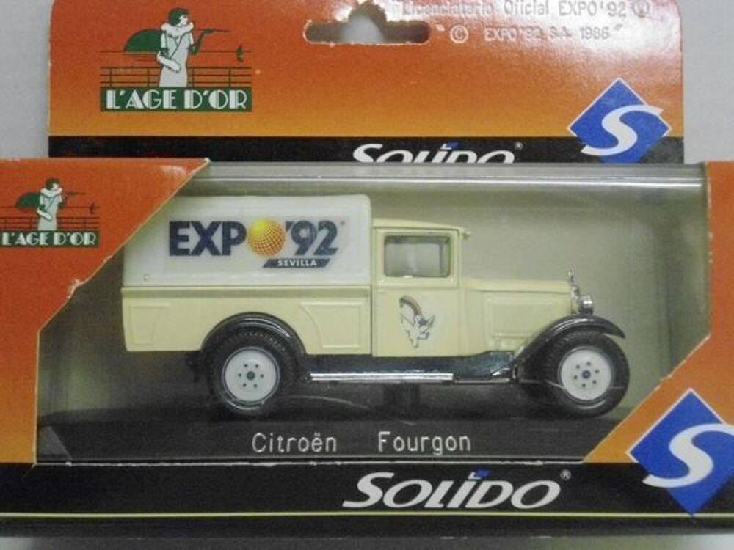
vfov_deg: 23.3
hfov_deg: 30.7
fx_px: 1336
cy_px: 275
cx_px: 367
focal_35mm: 63
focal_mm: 11.2
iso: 1600
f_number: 4.2
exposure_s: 1/100
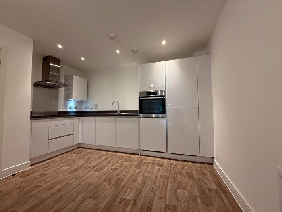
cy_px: 106
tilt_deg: +2.3
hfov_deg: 102.1
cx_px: 141
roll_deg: +0.3
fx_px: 114
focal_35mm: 14
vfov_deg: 85.7
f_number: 2.2
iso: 250
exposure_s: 1/100
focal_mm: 2.22
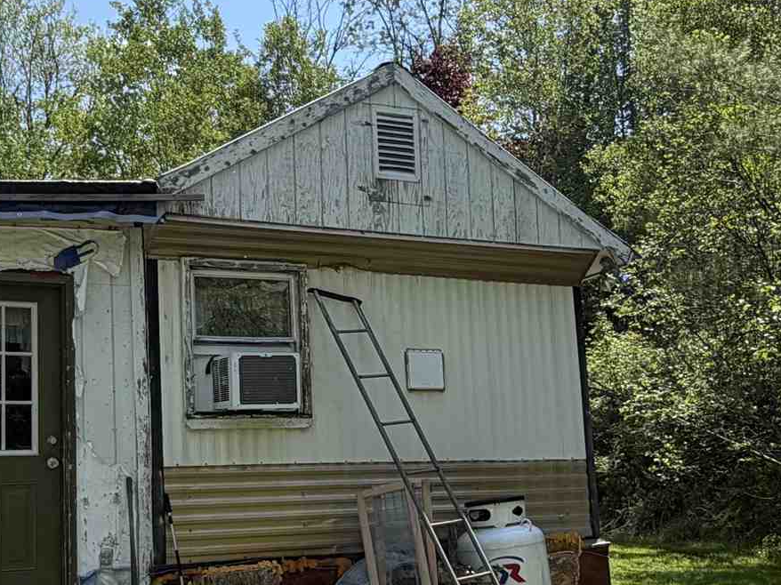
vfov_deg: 29.5
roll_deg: +1.6
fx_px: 1105
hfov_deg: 38.6
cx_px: 286
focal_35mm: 49
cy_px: 372
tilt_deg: +7.0
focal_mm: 2.22
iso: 25
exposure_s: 1/770
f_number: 2.2
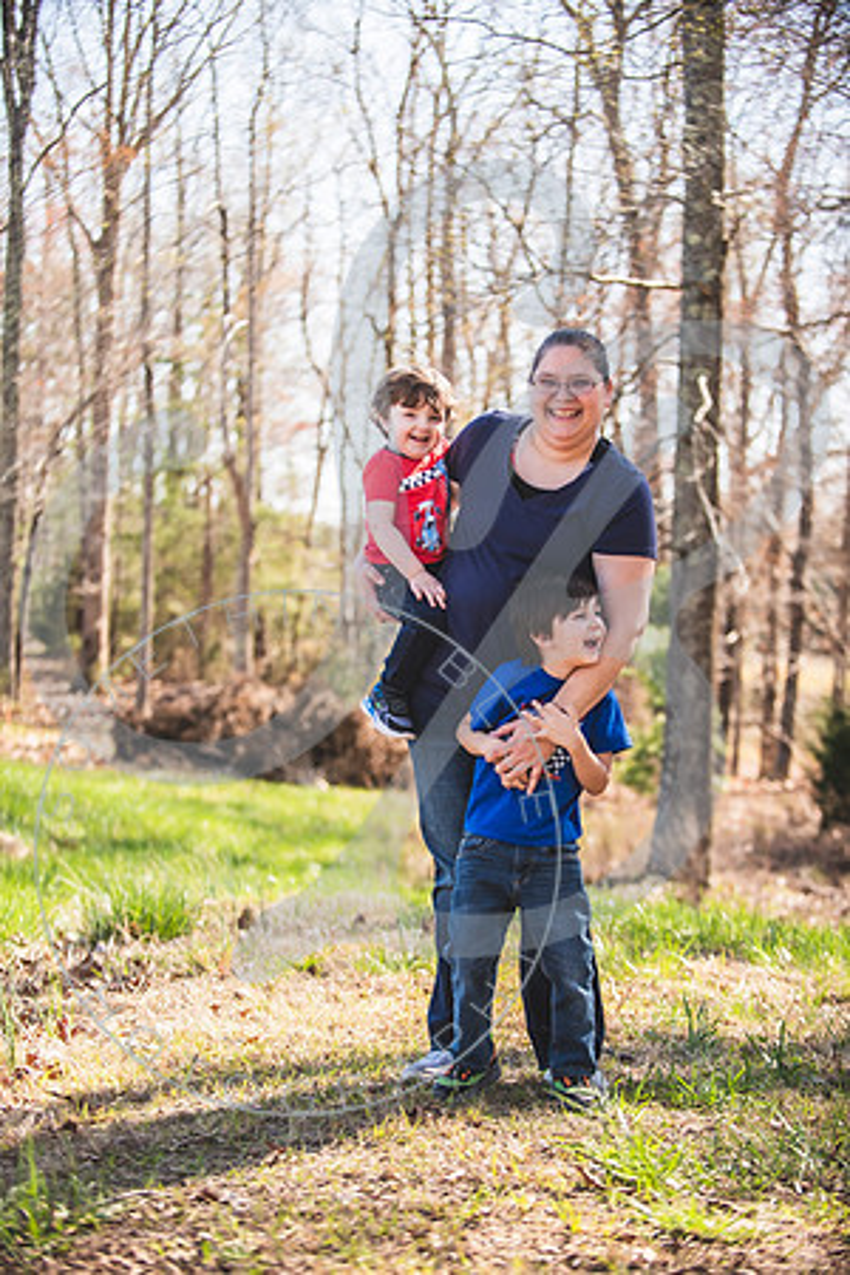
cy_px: 638
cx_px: 425
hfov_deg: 19.5
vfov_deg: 28.8
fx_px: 2479
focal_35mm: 70
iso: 100
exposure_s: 1/500
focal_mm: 70
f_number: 2.8
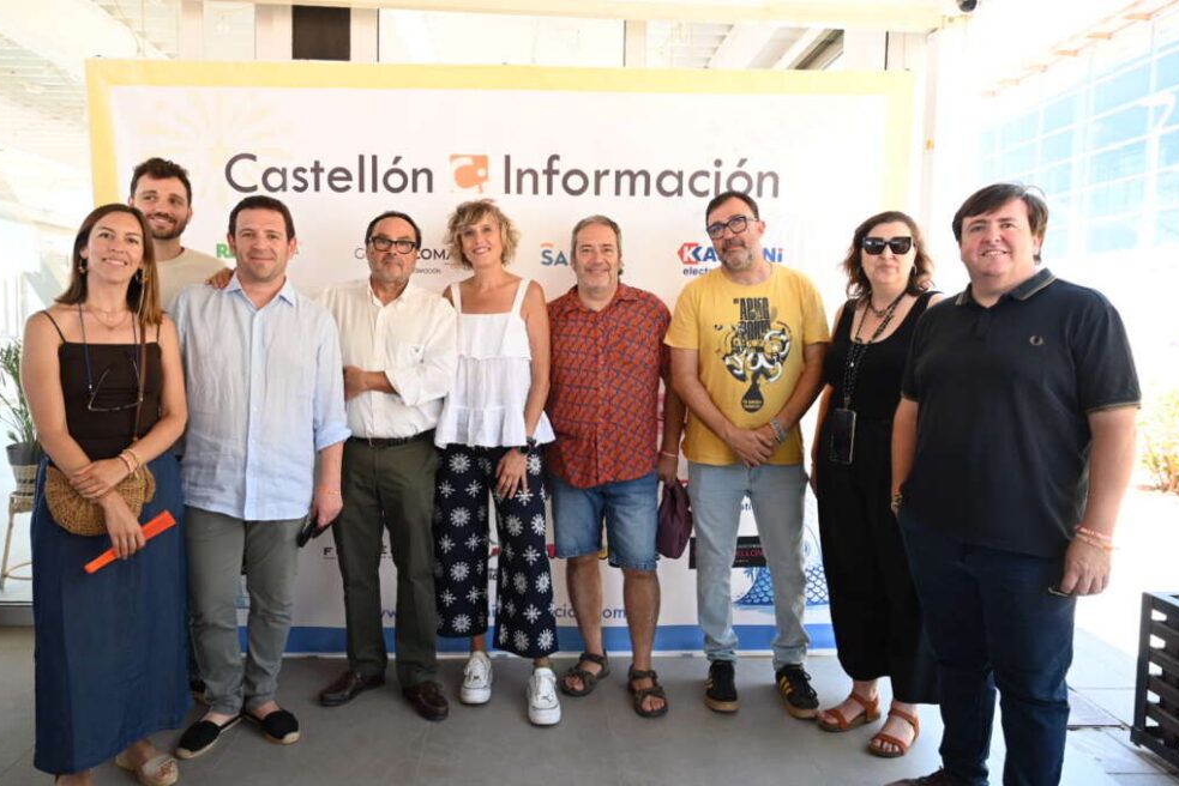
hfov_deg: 71.5
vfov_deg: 51.3
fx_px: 819
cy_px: 390
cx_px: 578
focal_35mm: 25
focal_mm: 24
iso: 400
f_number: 5
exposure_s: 1/80
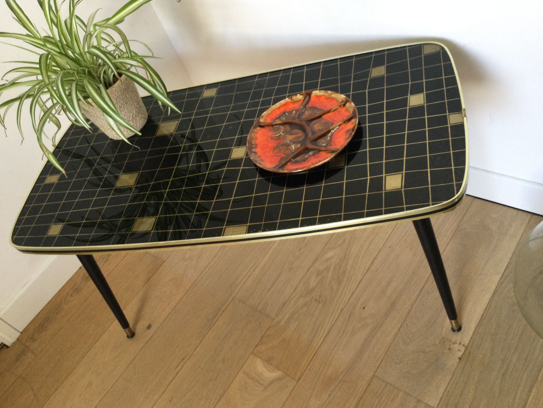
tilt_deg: -46.6
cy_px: 206
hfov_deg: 56.8
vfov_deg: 44.2
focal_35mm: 32
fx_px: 502
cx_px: 278
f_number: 2.4
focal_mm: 3.3
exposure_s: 1/33
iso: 80
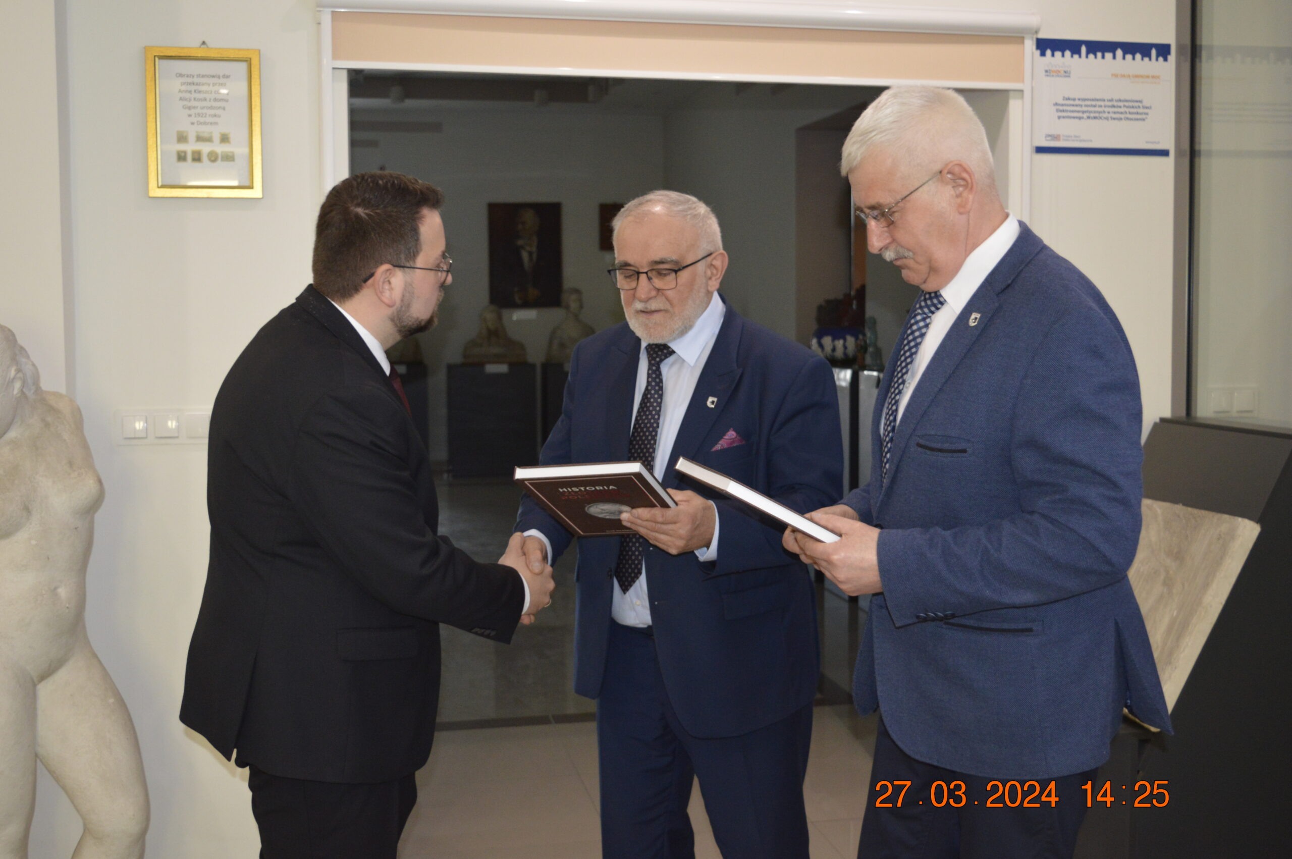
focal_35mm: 40
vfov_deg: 33.0
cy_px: 430
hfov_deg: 48.0
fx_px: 1452
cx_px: 646
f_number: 4
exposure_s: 1/60
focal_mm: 27
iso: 1250
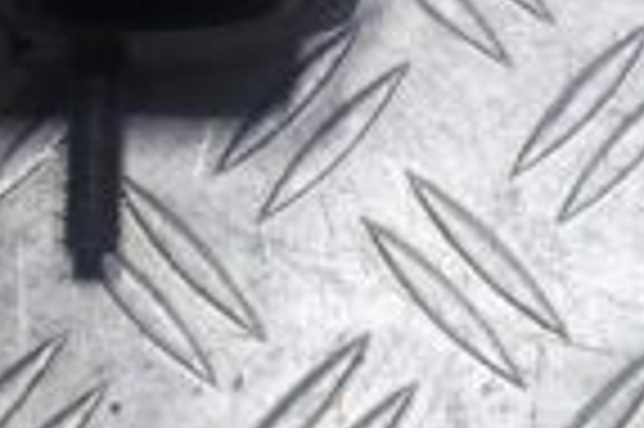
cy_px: -180
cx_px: 266
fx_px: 1948
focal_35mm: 109
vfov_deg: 12.1
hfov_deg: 18.8
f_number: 1.8
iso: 125
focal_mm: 5.23
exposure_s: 1/100
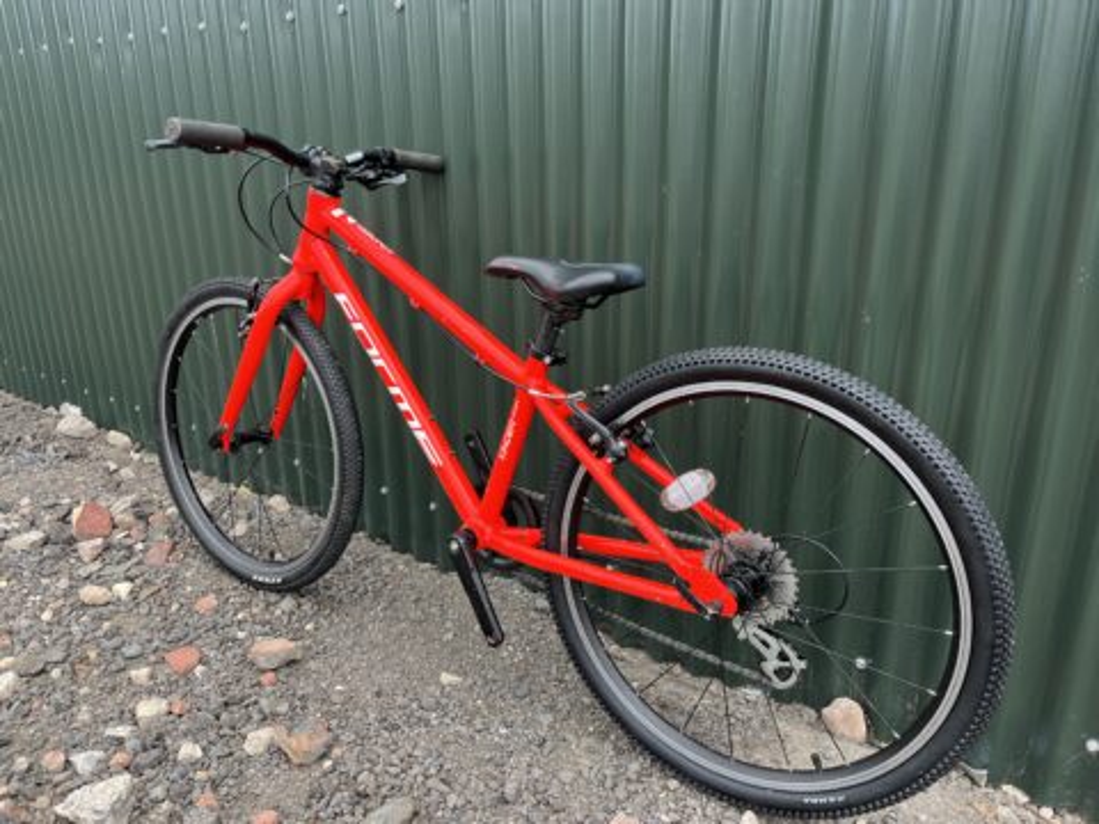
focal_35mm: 26
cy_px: 412
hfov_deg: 67.3
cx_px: 550
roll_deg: +0.8
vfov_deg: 53.1
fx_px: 825
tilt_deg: -16.9
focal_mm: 5.1
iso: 50
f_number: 1.6
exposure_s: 1/449
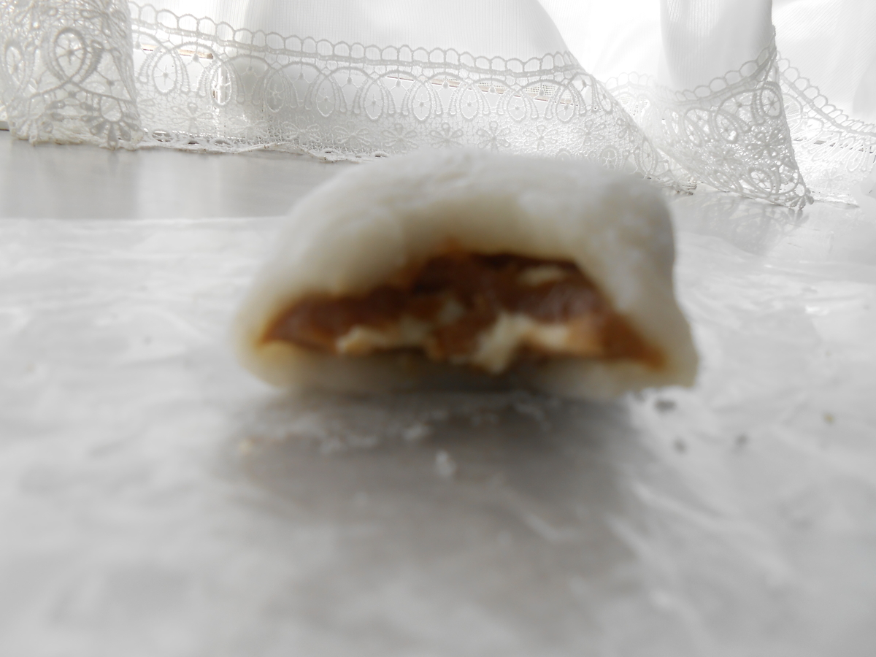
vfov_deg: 53.1
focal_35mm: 26
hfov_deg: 67.3
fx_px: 658
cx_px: 438
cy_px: 328
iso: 80
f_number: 3.5
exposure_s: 1/125
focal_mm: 4.6
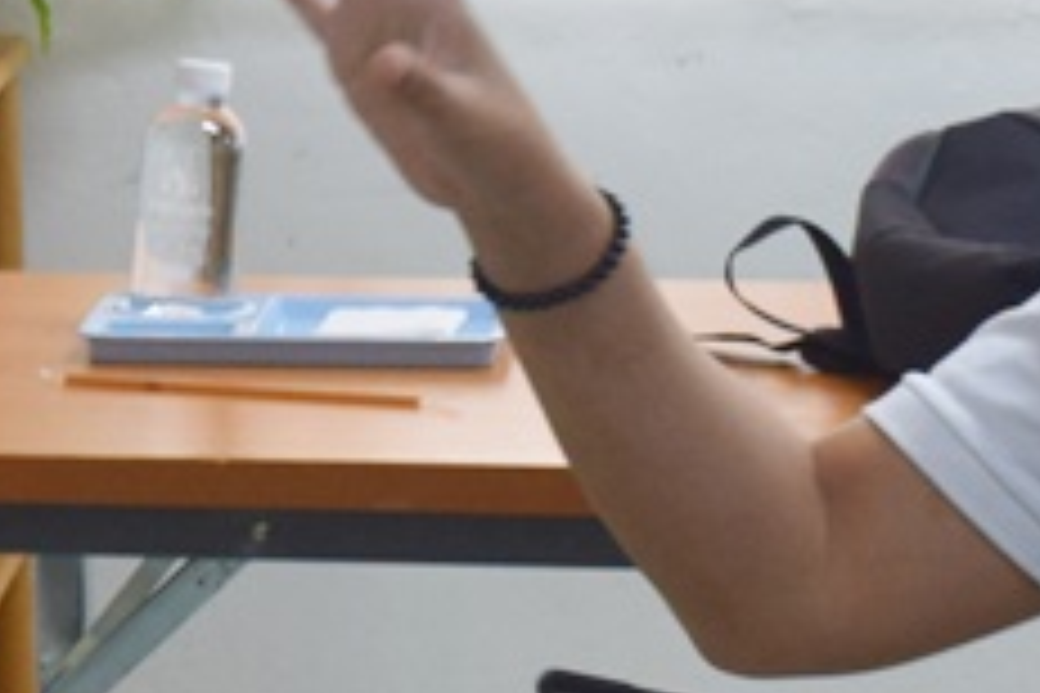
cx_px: -509
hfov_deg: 9.4
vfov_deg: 6.3
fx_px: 6182
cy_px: -338
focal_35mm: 214
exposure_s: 1/80
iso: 400
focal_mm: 22
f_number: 4.5
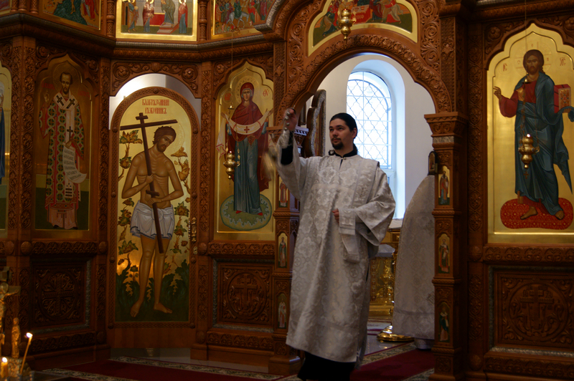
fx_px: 717
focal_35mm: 45
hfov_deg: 43.6
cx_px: 287
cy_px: 190
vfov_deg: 29.8
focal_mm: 30
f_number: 4.5
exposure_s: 1/25
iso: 400
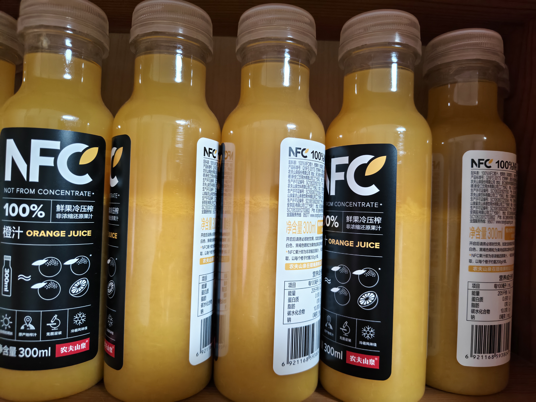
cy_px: 201
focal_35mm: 23
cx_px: 268
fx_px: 356
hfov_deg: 73.9
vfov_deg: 58.9
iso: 433
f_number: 1.88
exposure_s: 1/50
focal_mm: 5.56
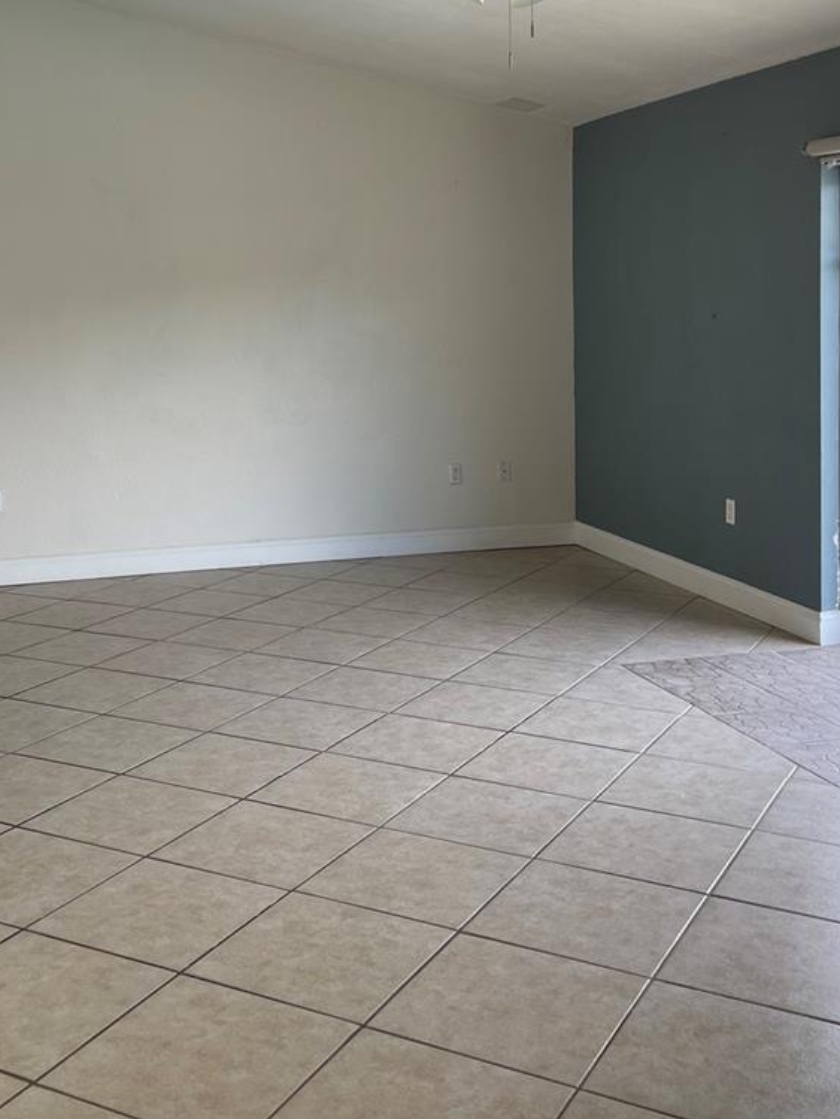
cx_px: 355
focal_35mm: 40
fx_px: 1293
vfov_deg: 45.9
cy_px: 357
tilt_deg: -3.3
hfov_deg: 35.9
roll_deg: +0.9
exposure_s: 1/121
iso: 40
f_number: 1.6
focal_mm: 5.1
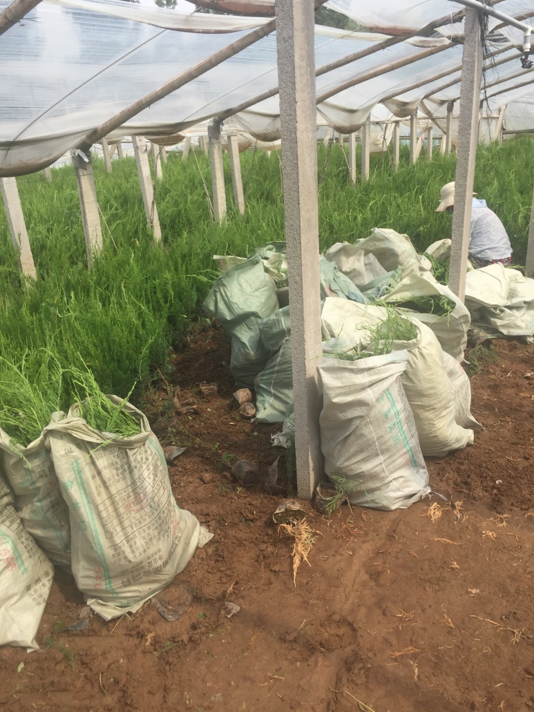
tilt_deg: -24.3
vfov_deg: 60.0
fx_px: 617
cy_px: 350
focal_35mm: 30
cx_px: 272
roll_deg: +3.9
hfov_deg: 46.8
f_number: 2.2
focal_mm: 4.15
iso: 32
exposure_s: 1/1276
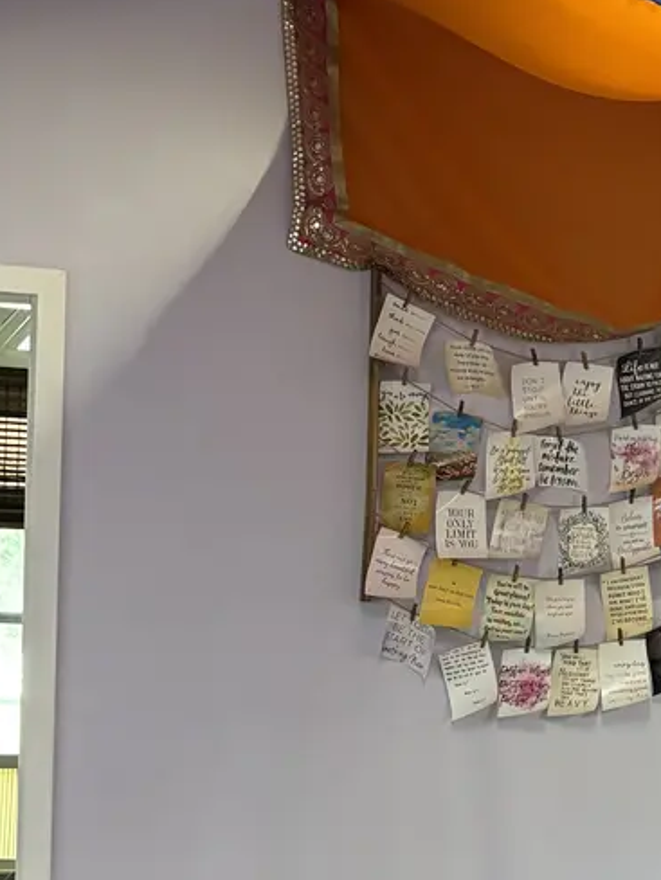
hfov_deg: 16.4
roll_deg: -2.4
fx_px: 2163
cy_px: 711
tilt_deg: -1.1
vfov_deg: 22.7
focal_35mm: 85
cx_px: 861
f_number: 1.6
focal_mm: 5.96
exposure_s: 1/60
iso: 320
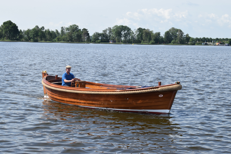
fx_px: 536
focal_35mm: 84
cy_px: 77
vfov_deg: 16.4
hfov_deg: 24.3
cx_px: 114
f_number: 18
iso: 640
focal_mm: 55
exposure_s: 1/320
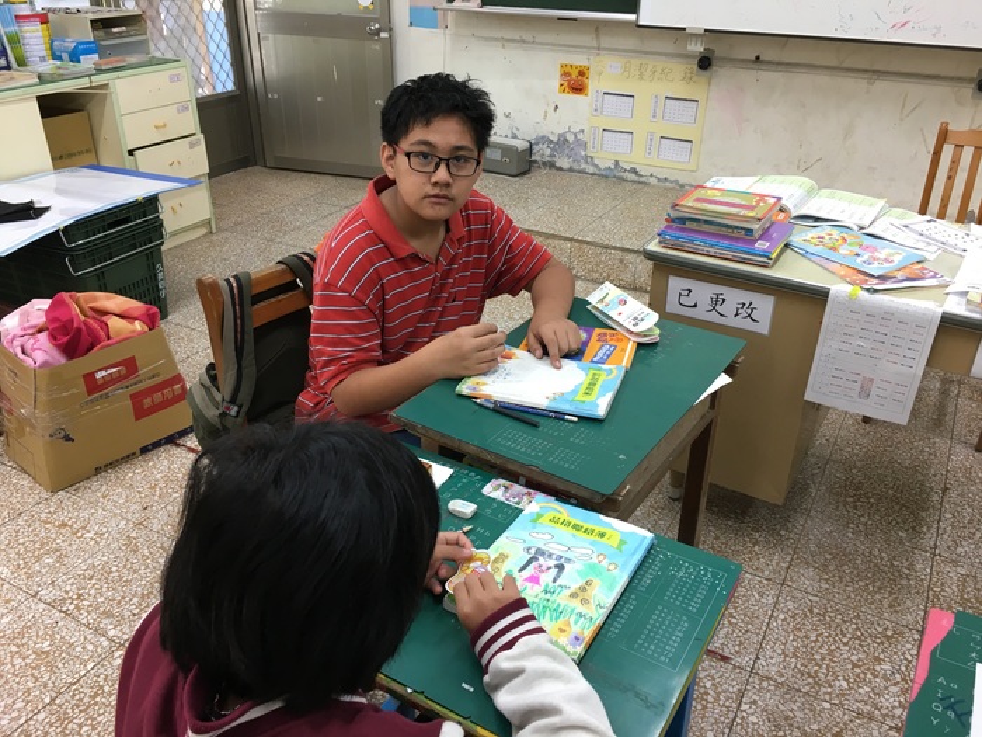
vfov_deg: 48.2
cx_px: 491
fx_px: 823
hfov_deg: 61.7
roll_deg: -1.2
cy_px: 368
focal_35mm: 29
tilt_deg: -28.4
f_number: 2.2
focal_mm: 4.15
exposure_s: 1/30
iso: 64
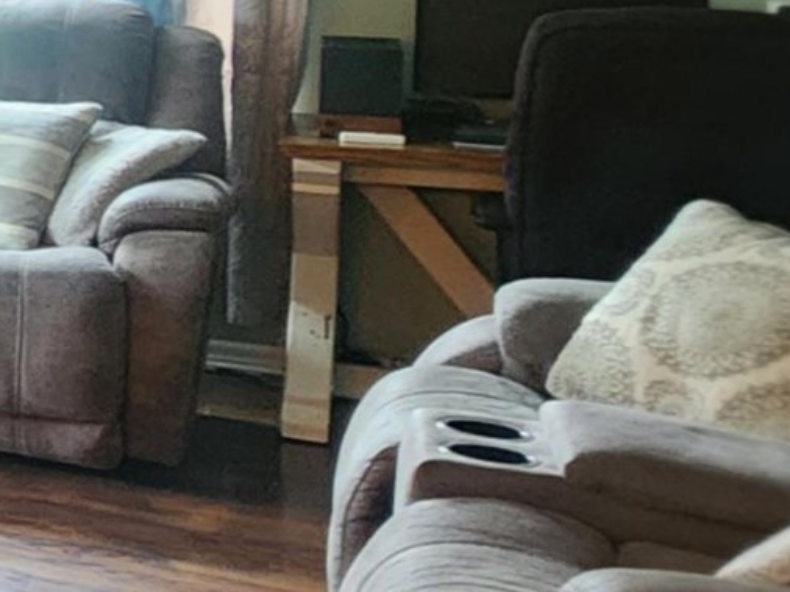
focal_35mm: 79
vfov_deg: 18.2
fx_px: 1802
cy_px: 9
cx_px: -1171
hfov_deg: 14.4
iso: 500
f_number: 2.2
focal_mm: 2.2
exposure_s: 1/30
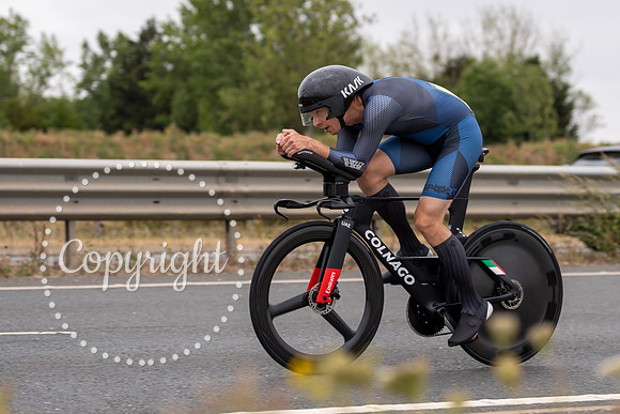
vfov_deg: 11.6
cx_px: 373
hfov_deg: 17.2
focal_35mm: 119
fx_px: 2043
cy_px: 180
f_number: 3.2
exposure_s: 1/800
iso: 100
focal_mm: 84
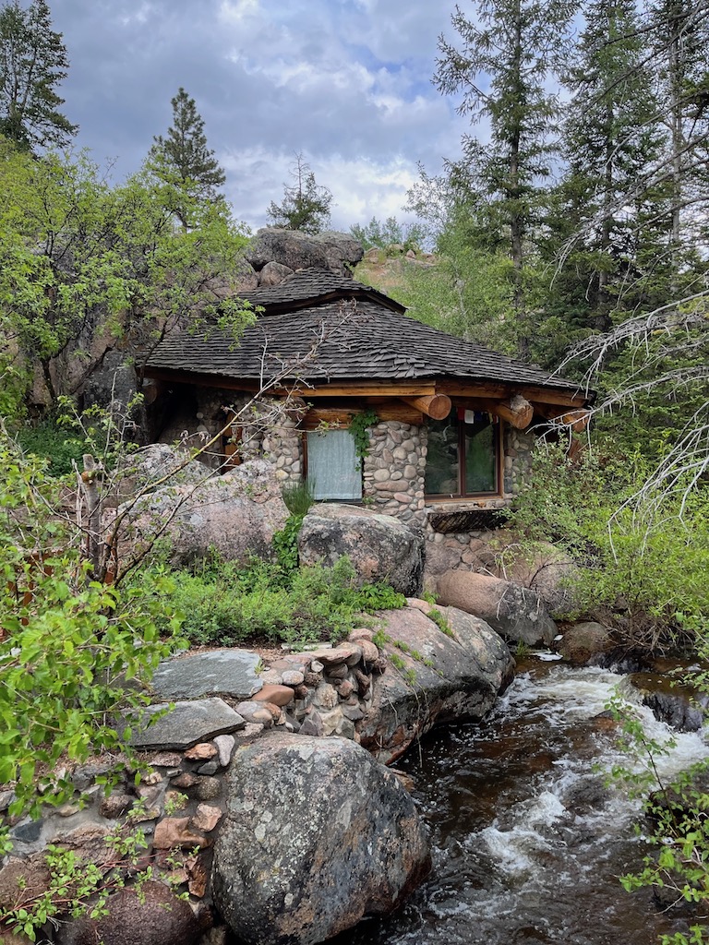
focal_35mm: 26
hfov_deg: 53.1
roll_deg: +2.9
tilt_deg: +0.5
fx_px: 710
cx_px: 354
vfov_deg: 67.3
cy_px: 472
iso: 50
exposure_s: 1/615
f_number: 1.6
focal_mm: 5.1
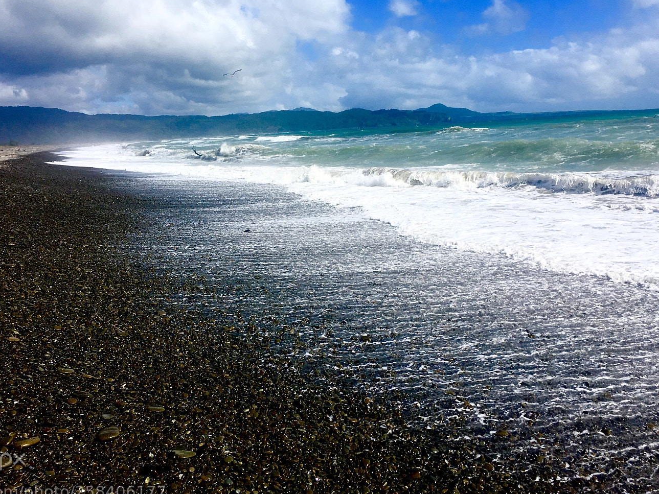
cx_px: 307
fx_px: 685
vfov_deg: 39.6
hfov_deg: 51.3
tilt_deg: -8.5
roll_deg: +3.3
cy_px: 225
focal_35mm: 36
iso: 25
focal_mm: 4.15
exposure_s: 1/3077
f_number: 2.2
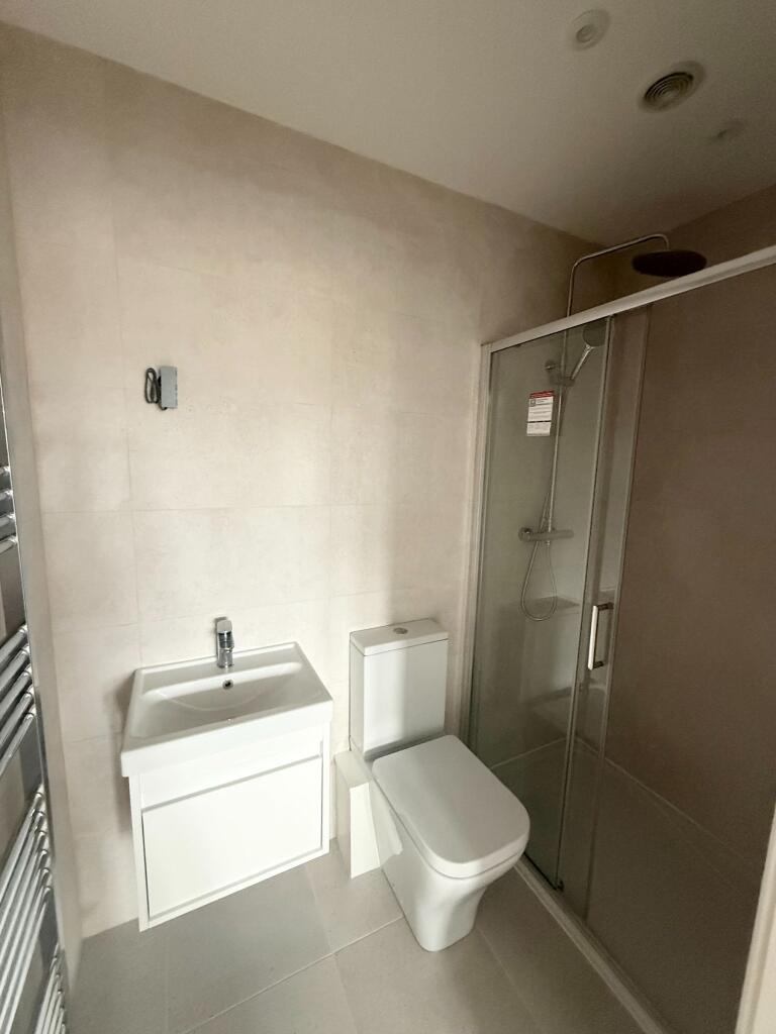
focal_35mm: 14
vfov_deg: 102.1
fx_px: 418
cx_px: 388
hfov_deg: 85.7
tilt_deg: -6.4
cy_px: 517
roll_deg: -1.6
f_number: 2.2
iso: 640
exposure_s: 1/60
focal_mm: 2.22
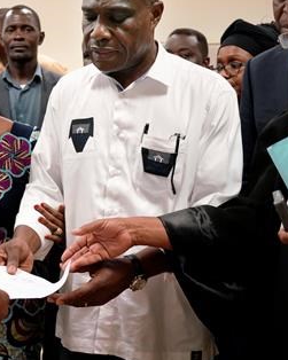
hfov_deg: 22.0
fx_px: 725
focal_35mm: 68
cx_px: 32
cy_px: 164
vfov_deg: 27.9
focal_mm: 35
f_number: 4
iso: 2000
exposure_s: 1/125
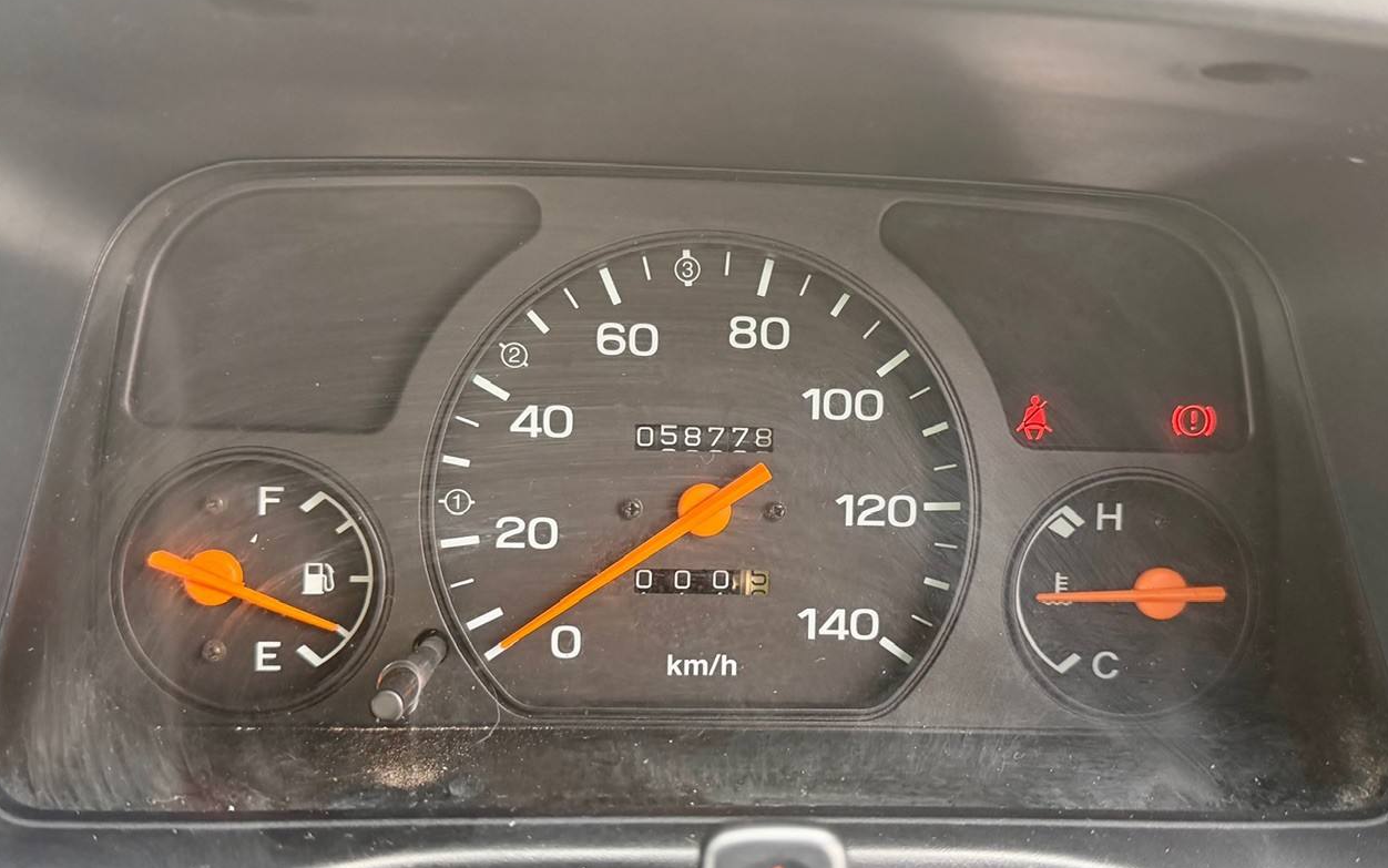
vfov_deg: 47.5
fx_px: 984
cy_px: 482
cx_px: 684
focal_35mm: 26
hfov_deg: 70.4
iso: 200
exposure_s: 1/81
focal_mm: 6.76
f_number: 1.78
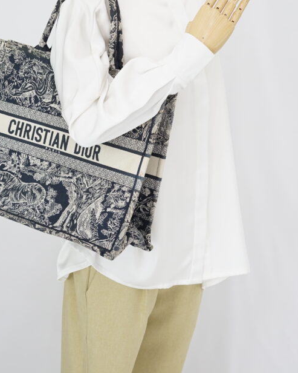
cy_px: 116
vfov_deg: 24.3
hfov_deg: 19.6
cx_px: 112
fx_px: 860
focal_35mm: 78
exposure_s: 1/8
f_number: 6.3
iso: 640
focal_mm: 50
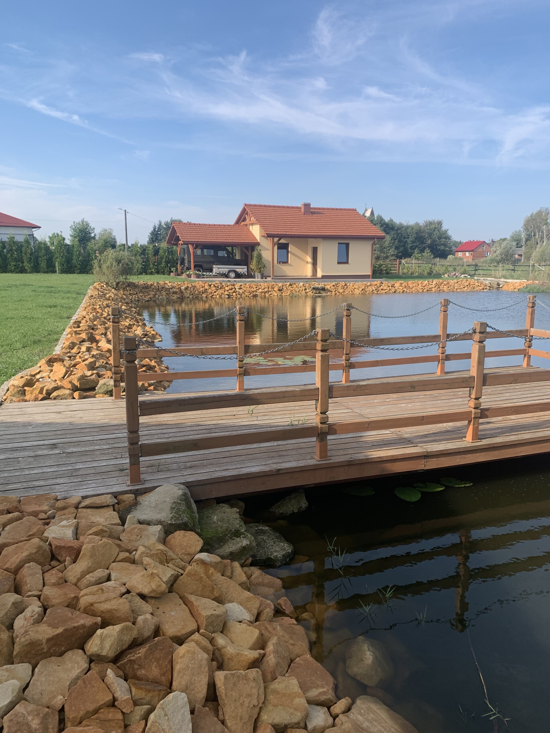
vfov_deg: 67.3
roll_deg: +0.4
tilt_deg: -8.8
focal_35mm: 26
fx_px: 551
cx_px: 275
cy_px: 366
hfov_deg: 53.1
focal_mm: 4.25
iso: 25
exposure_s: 1/1235
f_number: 1.8
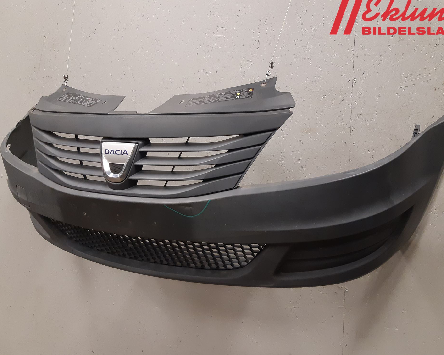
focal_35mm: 28
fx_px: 368
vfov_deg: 51.5
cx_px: 232
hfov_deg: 62.2
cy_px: 178
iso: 200
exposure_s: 1/50
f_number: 1.7
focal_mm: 3.93
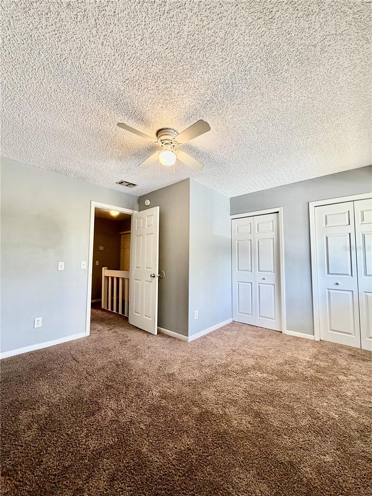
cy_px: 248
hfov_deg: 85.7
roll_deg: -0.5
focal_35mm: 14
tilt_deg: +4.2
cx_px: 186
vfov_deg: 102.1
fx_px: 201
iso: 250
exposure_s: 1/121
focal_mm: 2.22
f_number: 2.2
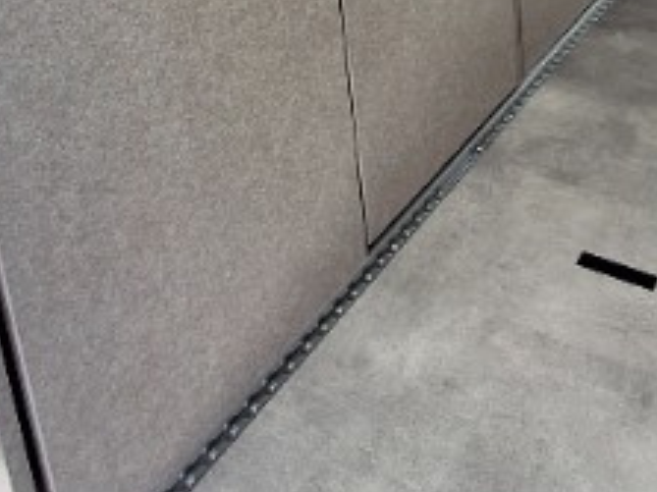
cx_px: 383
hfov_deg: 41.1
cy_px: -130
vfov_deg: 27.0
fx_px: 873
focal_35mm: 46
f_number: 2.2
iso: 40
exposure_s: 1/184
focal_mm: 1.64
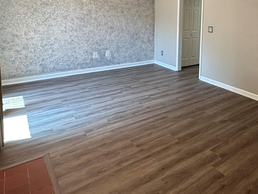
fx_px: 216
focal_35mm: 29
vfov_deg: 45.8
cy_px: 39
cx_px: 194
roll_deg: -1.9
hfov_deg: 58.4
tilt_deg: -7.0
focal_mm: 2.22
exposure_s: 1/120
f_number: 2.2
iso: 200
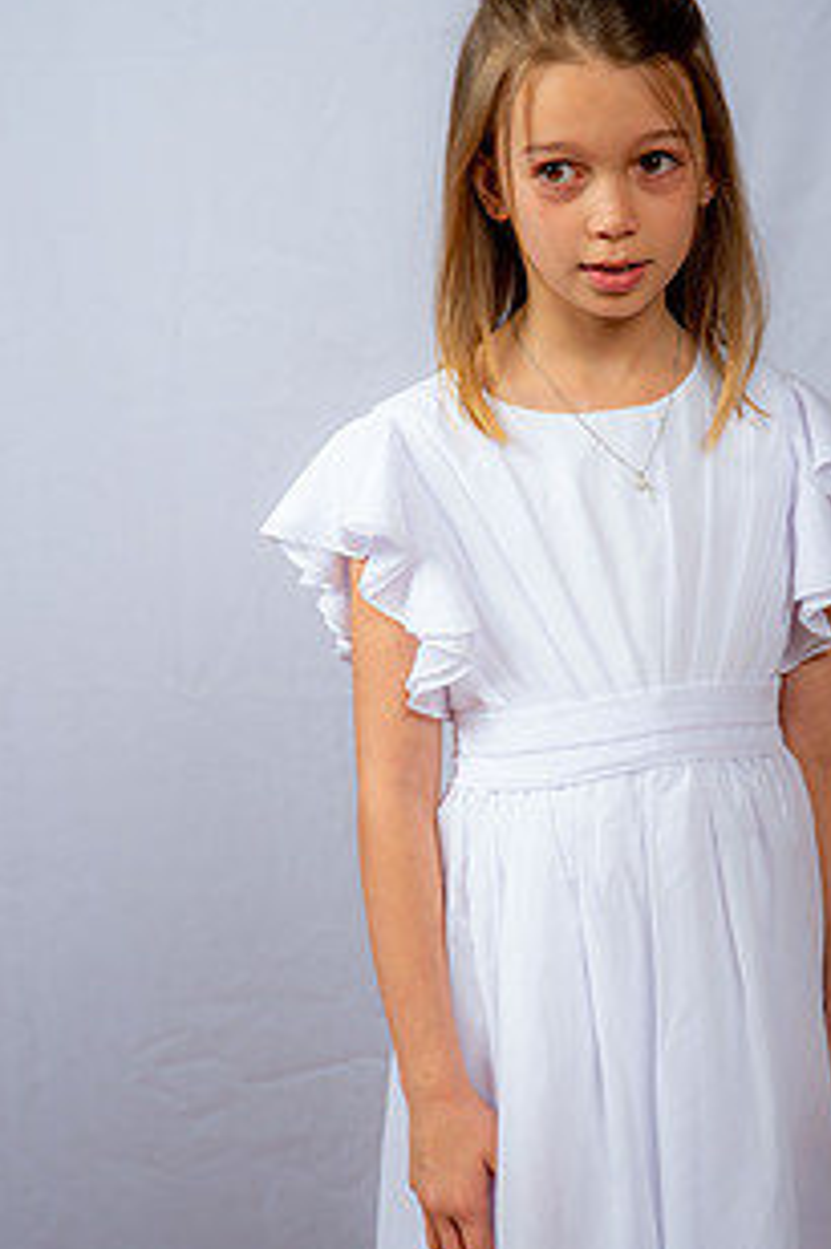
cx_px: 598
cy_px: 535
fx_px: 3951
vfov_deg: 17.9
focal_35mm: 114
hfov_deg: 12.0
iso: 250
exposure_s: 1/200
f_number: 6.3
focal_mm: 78
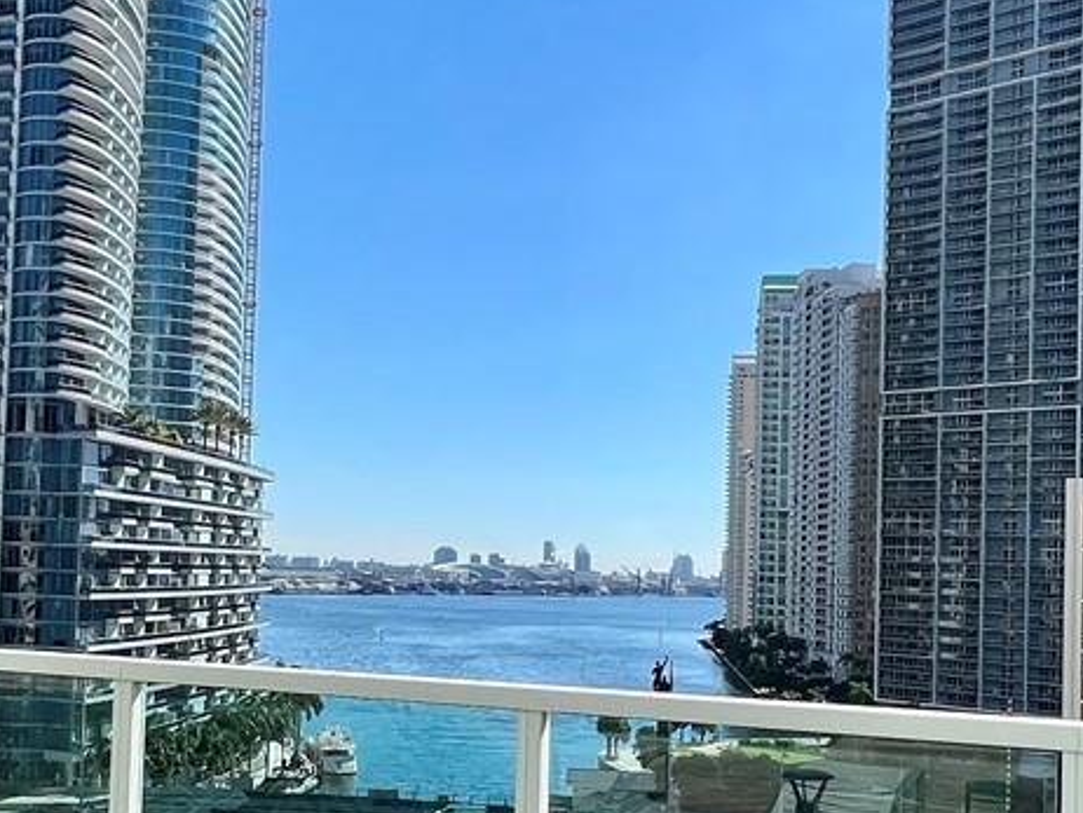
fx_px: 1409
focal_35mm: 45
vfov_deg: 32.0
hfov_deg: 41.5
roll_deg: -1.6
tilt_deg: +2.0
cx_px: 354
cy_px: 515
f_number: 1.8
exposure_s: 1/1908
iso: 32
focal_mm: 1.57
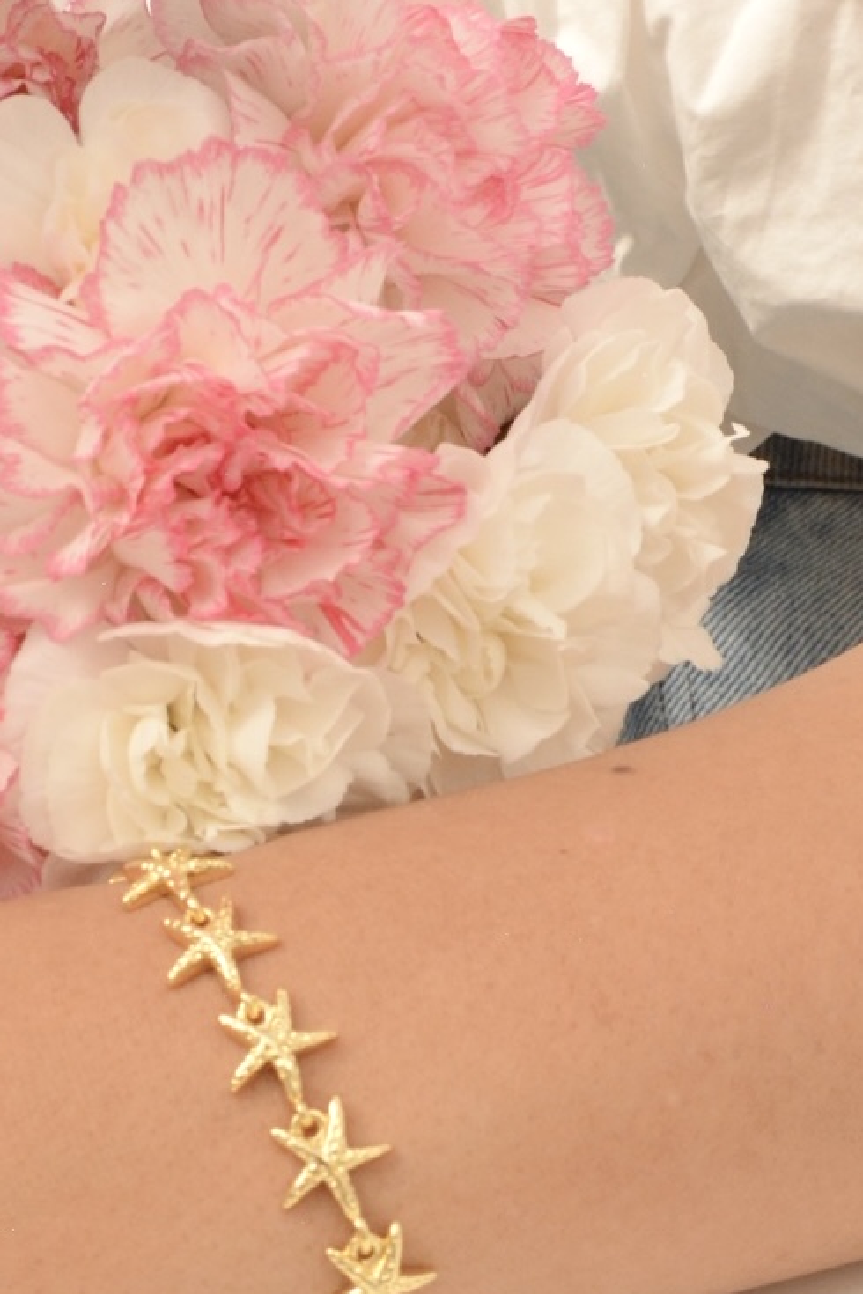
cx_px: 247
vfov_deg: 26.9
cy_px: 1022
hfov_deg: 18.3
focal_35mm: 74
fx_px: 2661
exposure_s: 1/500
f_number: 11
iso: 500
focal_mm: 20
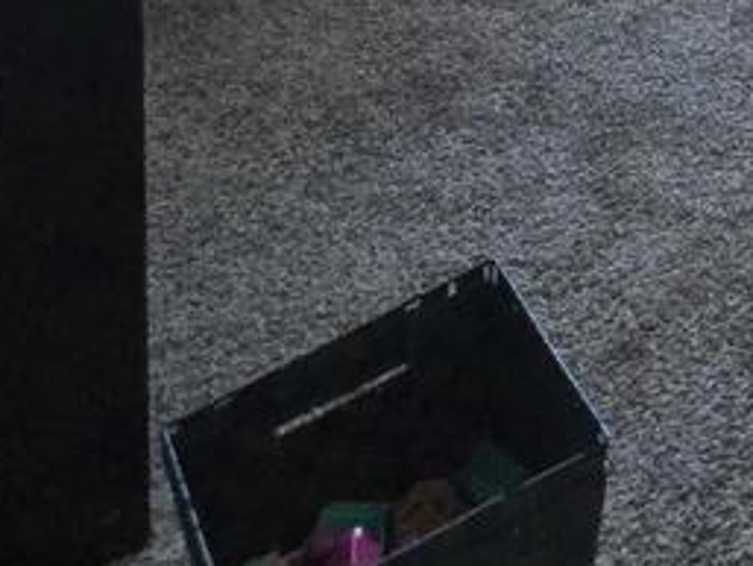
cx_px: 1534
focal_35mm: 69
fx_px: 1502
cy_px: -856
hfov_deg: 18.1
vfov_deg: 13.7
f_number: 2.2
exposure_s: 1/60
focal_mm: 2.2
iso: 320
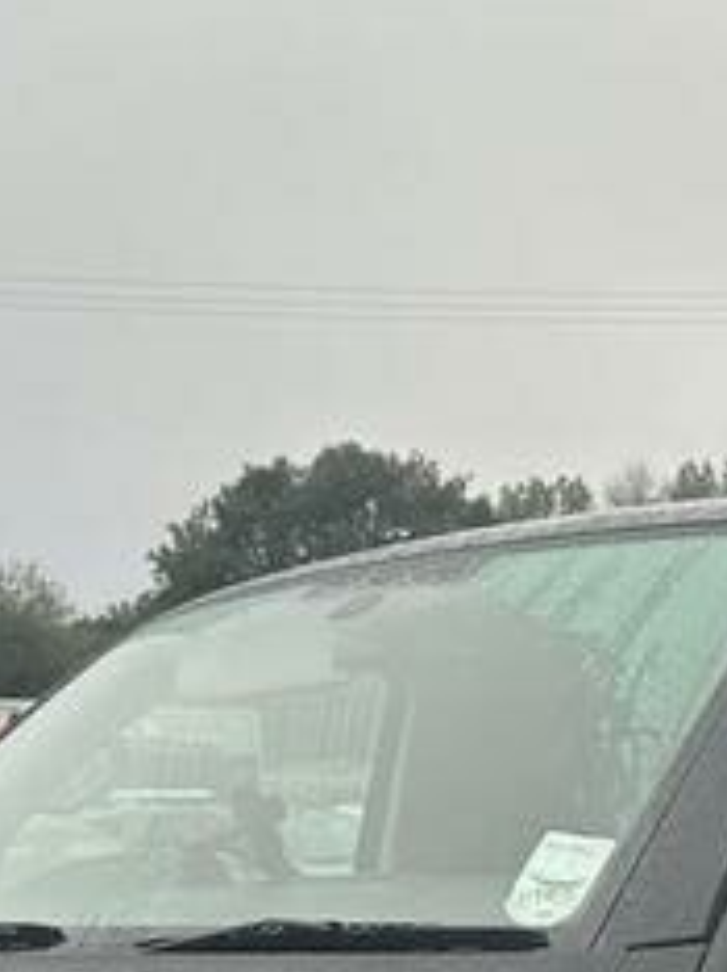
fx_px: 2581
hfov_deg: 16.0
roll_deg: -0.5
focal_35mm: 92
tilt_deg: -5.2
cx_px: 548
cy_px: 1146
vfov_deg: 20.1
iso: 80
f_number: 1.78
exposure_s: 1/467
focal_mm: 6.86
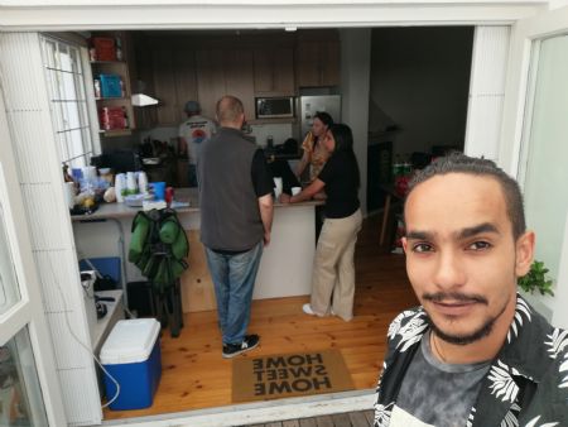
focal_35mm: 26
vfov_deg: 53.1
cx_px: 284
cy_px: 214
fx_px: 427
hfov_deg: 67.3
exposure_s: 1/167
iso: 50
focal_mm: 3.81
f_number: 2
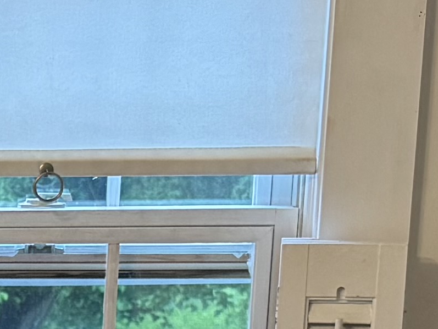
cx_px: -442
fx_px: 2177
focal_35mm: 172
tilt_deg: -13.3
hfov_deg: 10.5
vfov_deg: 8.4
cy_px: 525
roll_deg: +1.3
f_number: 1.78
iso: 160
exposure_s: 1/120
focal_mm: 6.76
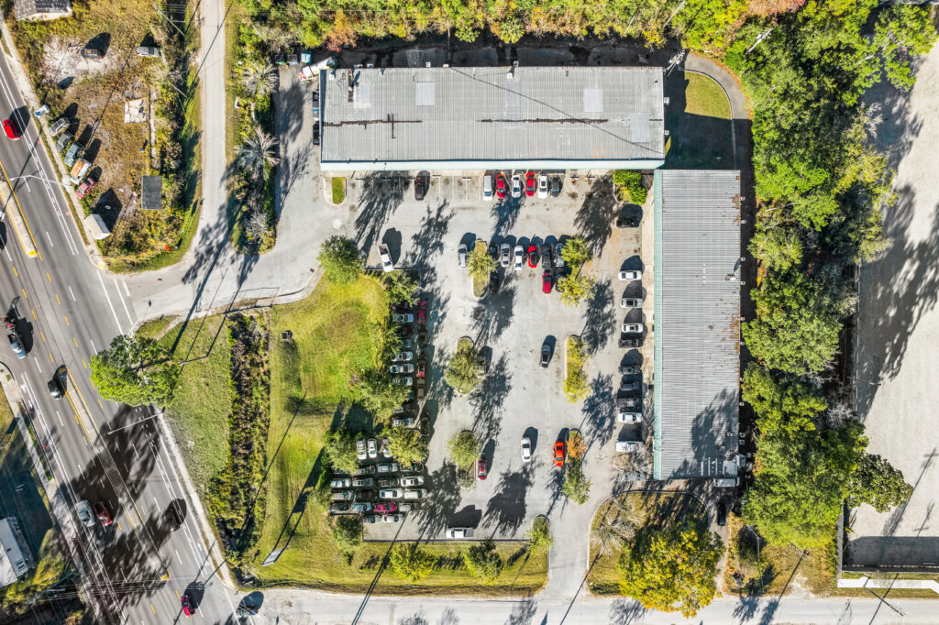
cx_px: 470
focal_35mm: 22
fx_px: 574
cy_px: 312
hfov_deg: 78.6
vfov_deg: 57.2
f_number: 2.8
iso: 110
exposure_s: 1/160
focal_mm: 8.4
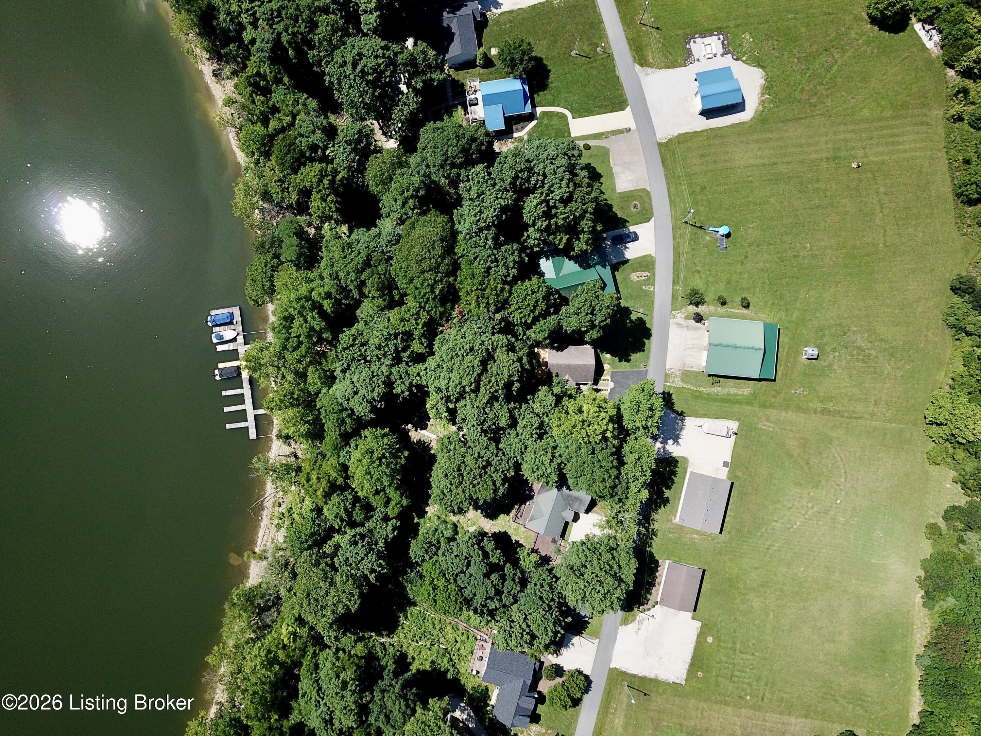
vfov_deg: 53.1
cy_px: 368
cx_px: 490
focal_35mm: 26
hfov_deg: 67.3
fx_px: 737
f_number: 2.2
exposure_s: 1/1188
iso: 100
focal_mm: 4.73
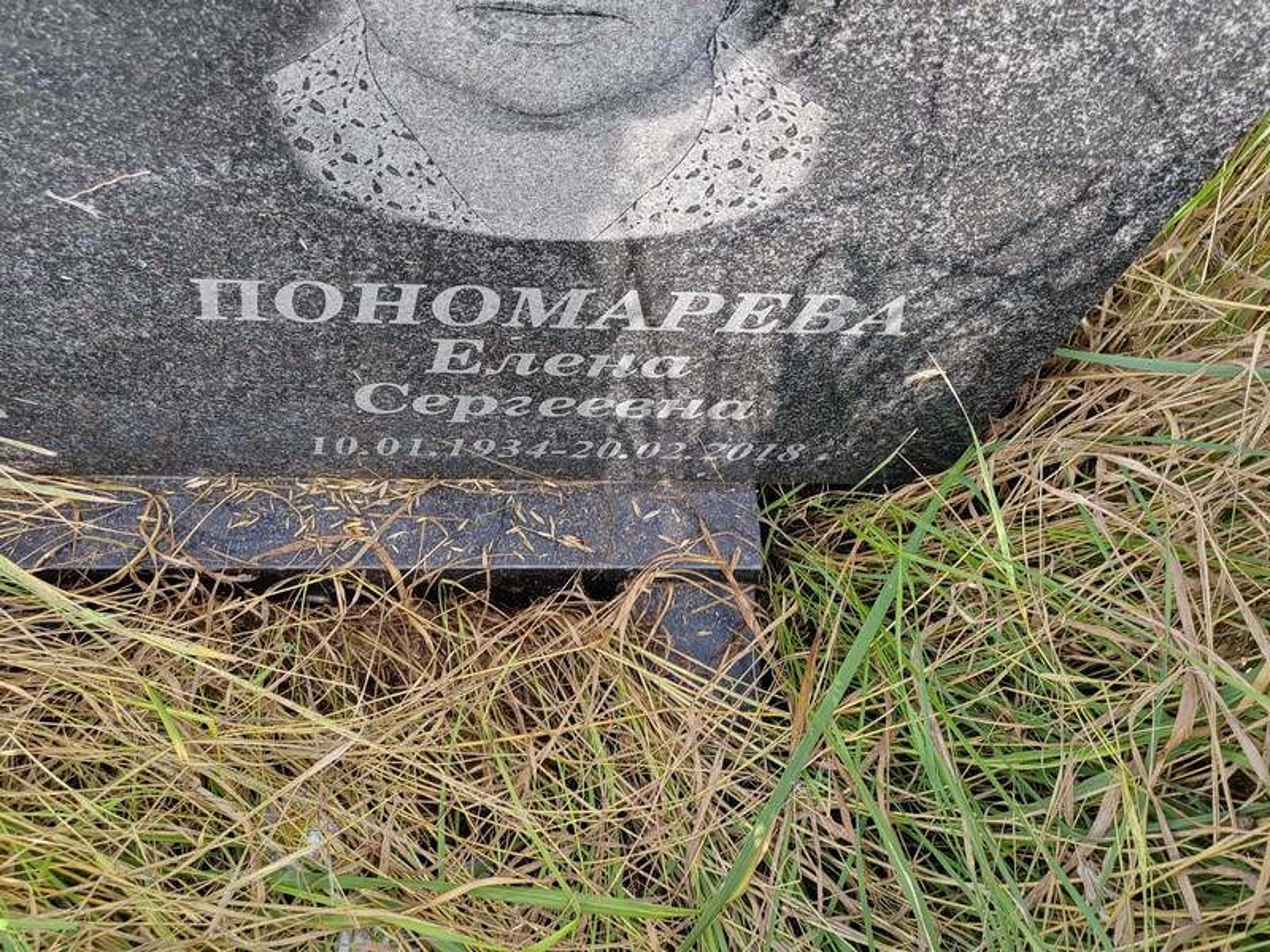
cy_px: 476
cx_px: 635
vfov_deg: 51.4
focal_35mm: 27
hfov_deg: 65.3
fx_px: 991
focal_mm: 5.52
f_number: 1.9
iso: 100
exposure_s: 1/190
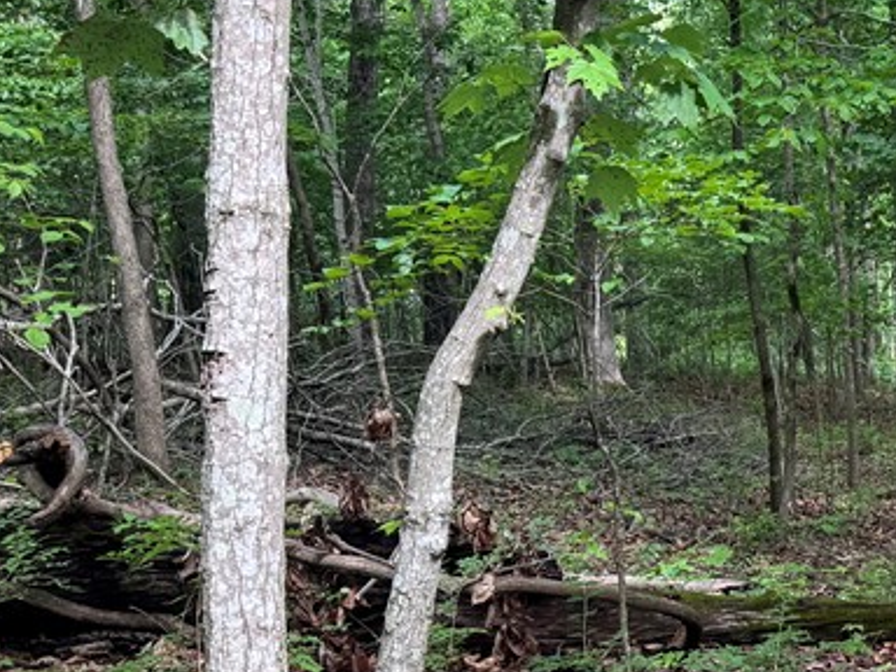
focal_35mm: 64
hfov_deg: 27.0
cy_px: 488
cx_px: 1059
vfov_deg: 22.8
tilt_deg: -11.5
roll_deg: +0.5
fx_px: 1657
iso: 80
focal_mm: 6.76
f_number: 1.78
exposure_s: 1/121
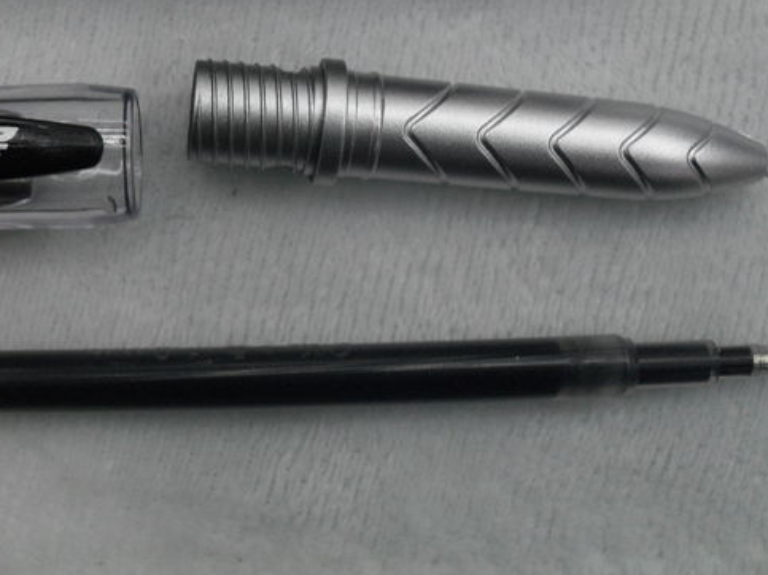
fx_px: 1286
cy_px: 167
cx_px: 216
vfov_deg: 25.0
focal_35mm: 58
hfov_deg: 32.8
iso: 120
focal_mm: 6.2
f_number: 2.8
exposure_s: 1/45
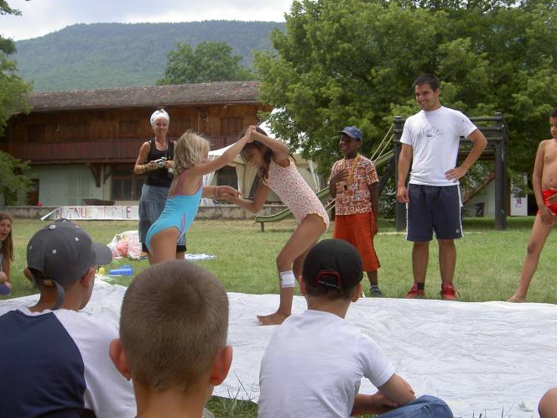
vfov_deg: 27.5
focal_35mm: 53
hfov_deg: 36.1
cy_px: 206
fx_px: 853
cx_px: 248
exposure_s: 1/200
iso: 100
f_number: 4.9
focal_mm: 9
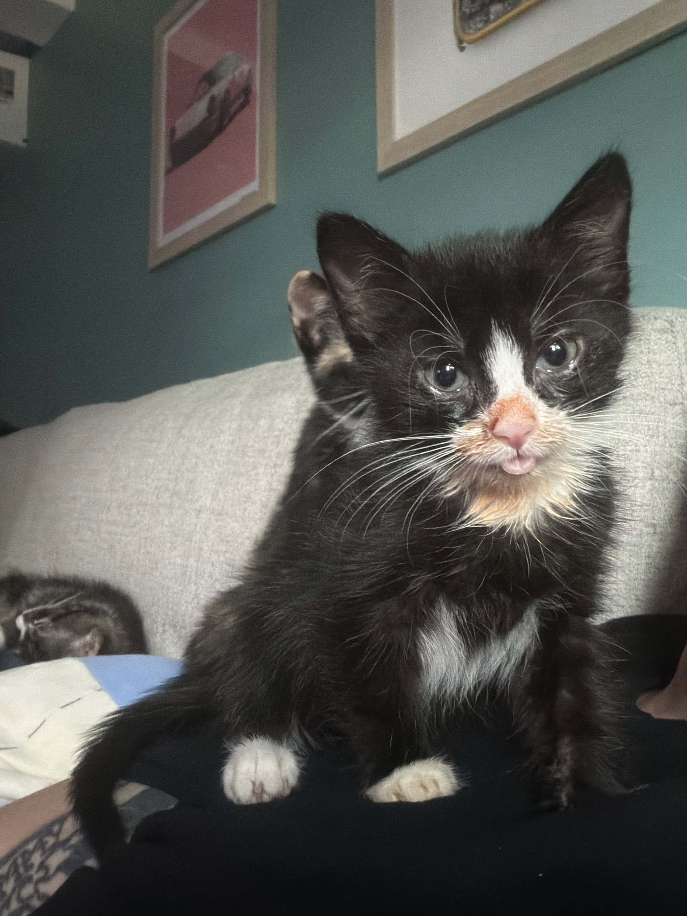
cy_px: 458
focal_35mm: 30
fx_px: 794
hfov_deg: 46.8
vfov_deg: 60.0
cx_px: 344
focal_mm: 2.71
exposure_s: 1/24
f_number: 1.9
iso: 640
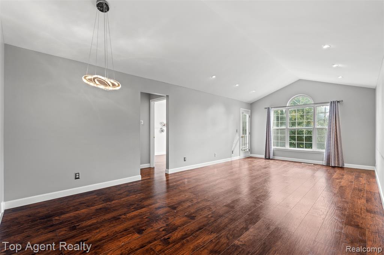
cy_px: 128
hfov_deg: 95.0
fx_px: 176
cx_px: 192
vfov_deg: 72.0
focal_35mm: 16
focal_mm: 16.5
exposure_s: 2
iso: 100
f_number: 9
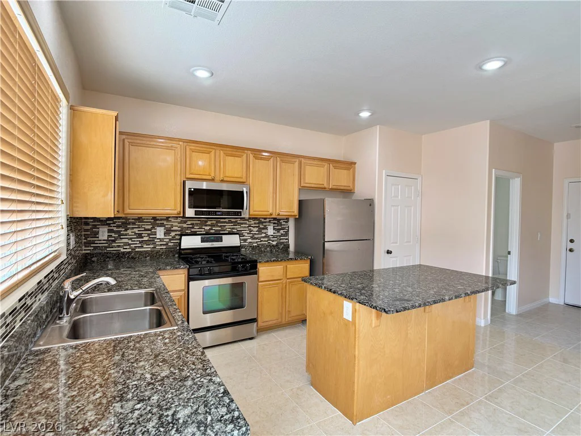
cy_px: 218
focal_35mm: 24
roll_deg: -0.6
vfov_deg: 56.8
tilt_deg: -0.4
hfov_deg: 71.6
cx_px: 290
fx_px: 403
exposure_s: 1/120
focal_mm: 6.76
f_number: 1.78
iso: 100
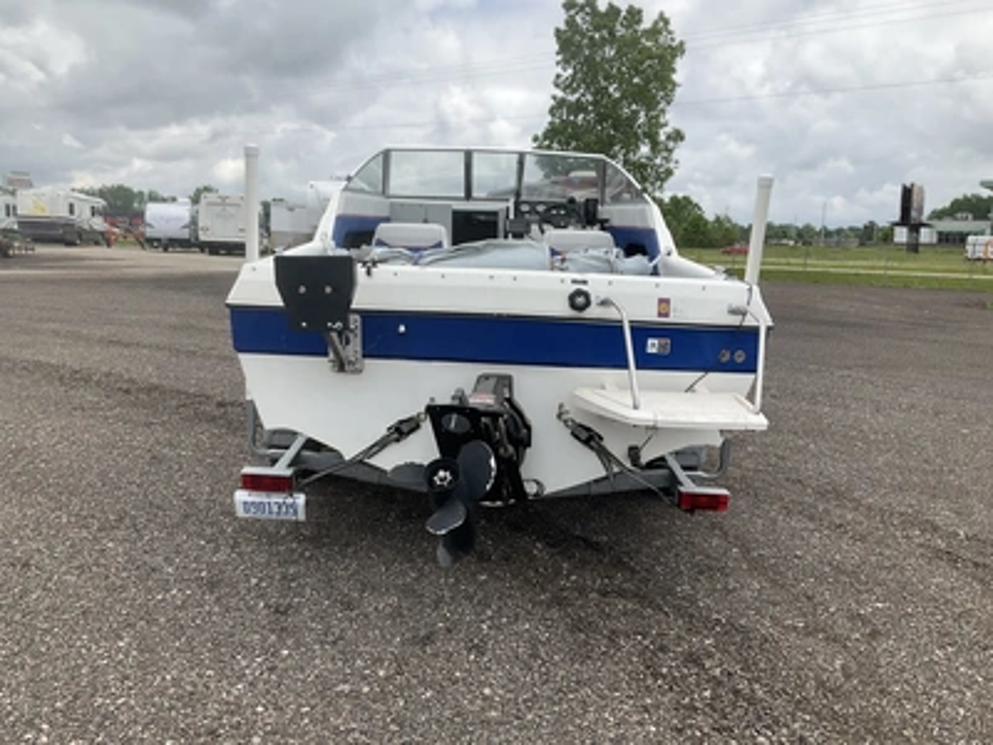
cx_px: 496
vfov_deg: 48.2
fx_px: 832
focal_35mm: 29
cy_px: 372
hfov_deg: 61.7
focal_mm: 3
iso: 25
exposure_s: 1/1984
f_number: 1.8
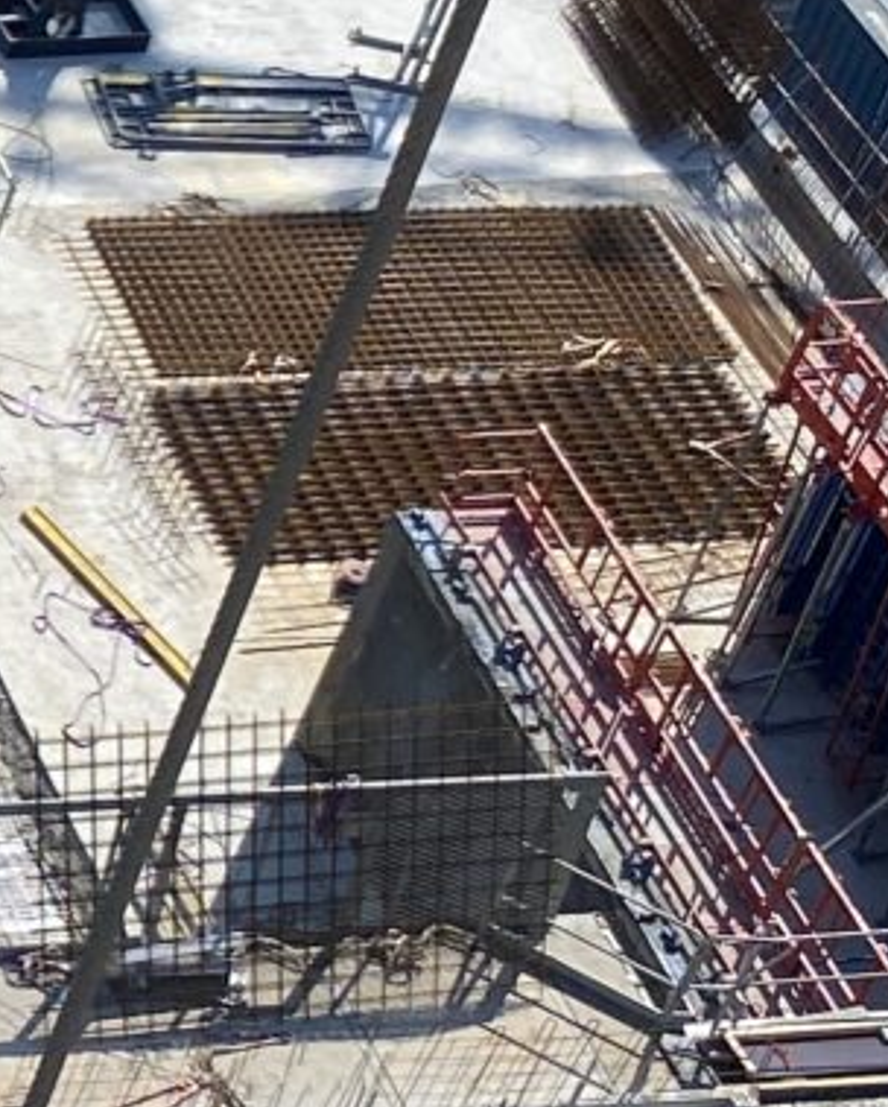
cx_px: -1694
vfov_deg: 14.0
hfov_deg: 9.2
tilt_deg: -41.3
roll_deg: -0.5
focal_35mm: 137
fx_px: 4493
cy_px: 225
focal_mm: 4.25
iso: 32
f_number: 1.8
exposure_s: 1/3984
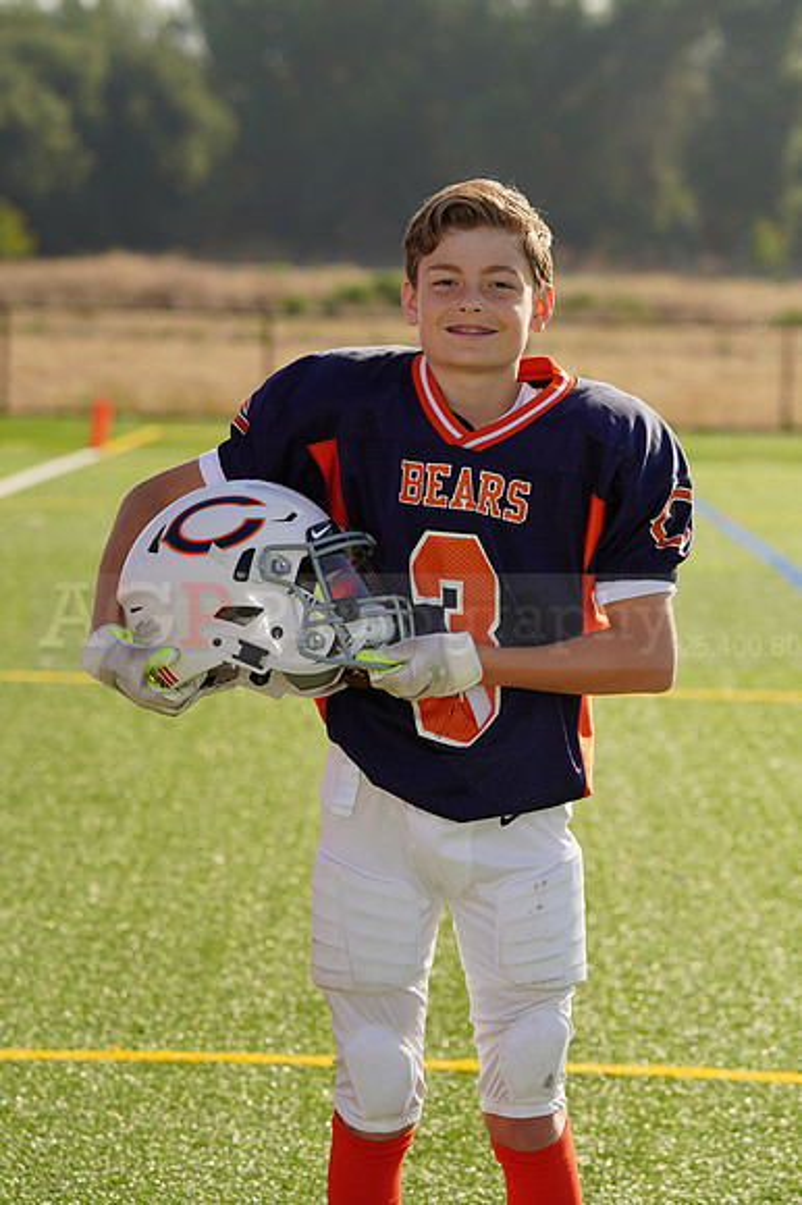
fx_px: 6691
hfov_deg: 6.9
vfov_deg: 10.3
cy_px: 602
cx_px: 401
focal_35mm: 200
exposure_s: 1/250
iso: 100
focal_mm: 200
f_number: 9
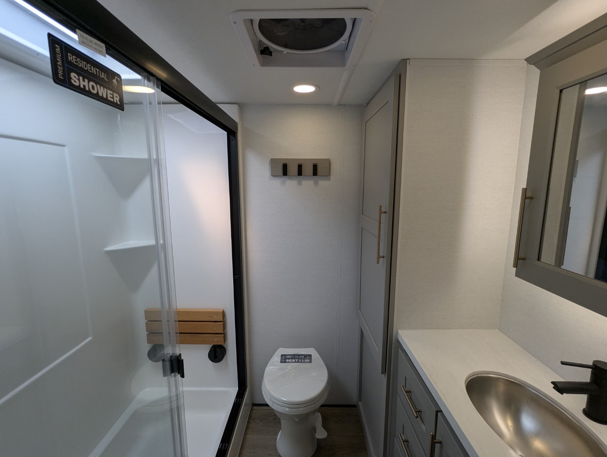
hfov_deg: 94.4
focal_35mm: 16
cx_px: 304
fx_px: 281
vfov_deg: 78.2
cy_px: 228
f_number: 2.2
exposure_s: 1/249
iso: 49
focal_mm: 2.35
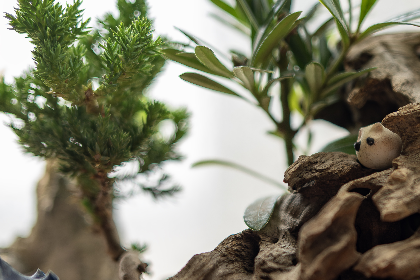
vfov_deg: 15.8
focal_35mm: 86
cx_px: 393
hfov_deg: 22.9
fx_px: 1003
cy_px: 201
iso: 100
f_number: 2.2
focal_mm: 40
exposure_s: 1/320
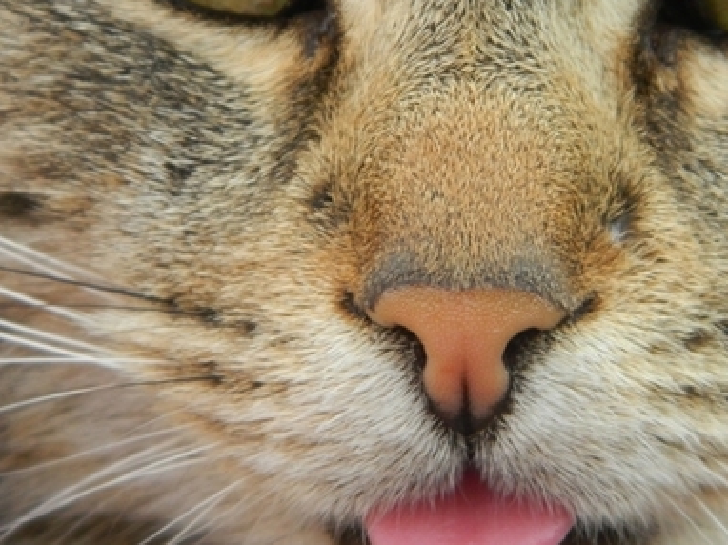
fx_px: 4582
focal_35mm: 218
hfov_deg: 9.1
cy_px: 208
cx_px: 489
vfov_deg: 6.8
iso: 100
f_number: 4.7
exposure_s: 1/60
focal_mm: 23.2
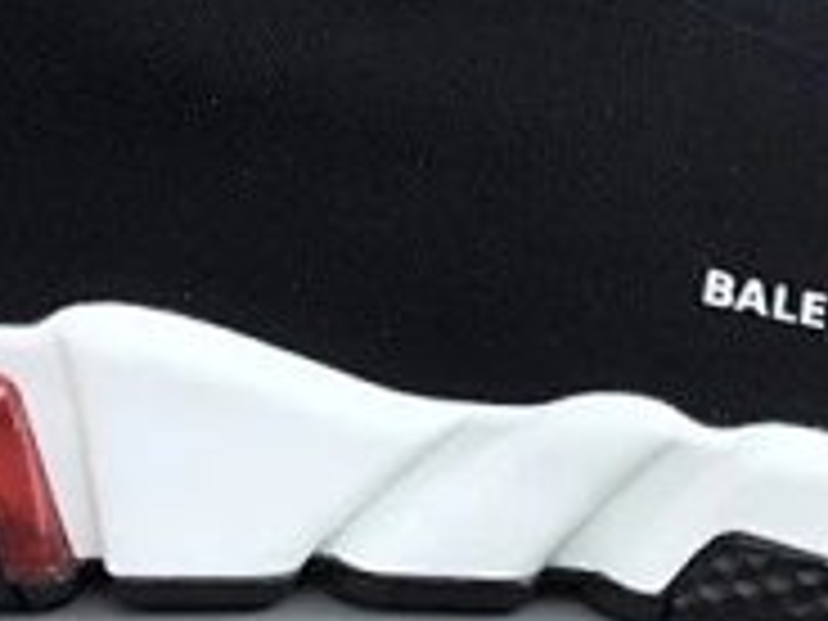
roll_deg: +0.1
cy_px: 310
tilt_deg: -16.3
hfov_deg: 18.2
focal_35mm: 108
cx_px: 544
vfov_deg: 13.7
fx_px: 2583
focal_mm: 3.3
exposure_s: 1/306
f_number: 2.4
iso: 25
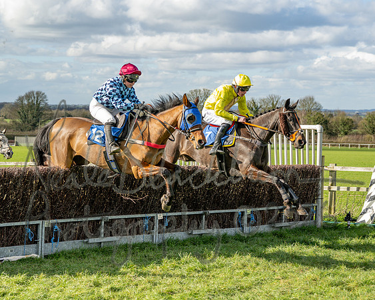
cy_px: 150
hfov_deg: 21.6
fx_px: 985
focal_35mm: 89
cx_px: 191
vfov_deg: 17.3
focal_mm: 74
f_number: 4
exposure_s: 1/1600
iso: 400
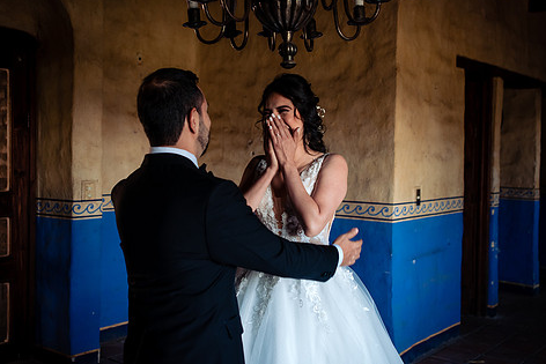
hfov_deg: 45.4
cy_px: 170
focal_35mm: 43
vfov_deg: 31.2
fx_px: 652
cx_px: 258
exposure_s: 1/200
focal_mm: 35
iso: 800
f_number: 2.8
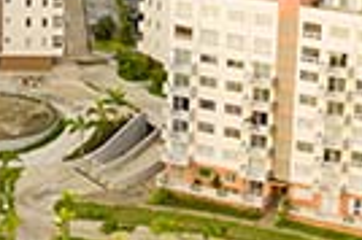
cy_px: 97
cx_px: -24
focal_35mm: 201
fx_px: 2019
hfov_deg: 10.1
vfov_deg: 6.8
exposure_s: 1/100
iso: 100
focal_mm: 10.26
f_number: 4.5
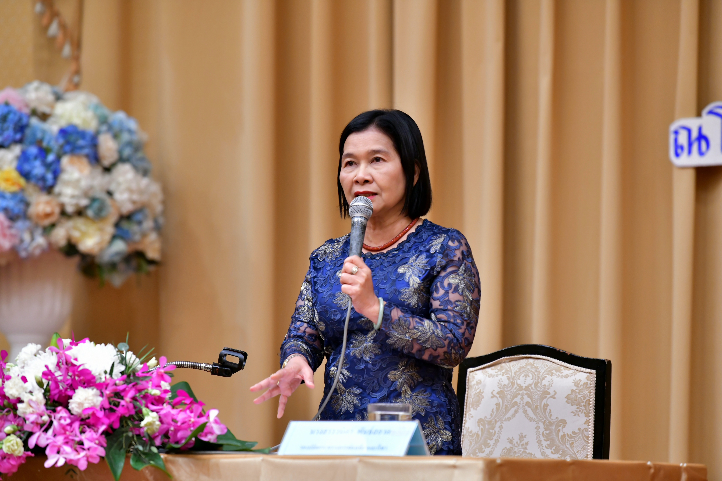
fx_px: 4011
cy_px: 240
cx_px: 361
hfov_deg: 10.3
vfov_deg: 6.9
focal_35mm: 200
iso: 2000
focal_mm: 200
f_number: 4
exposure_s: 1/100
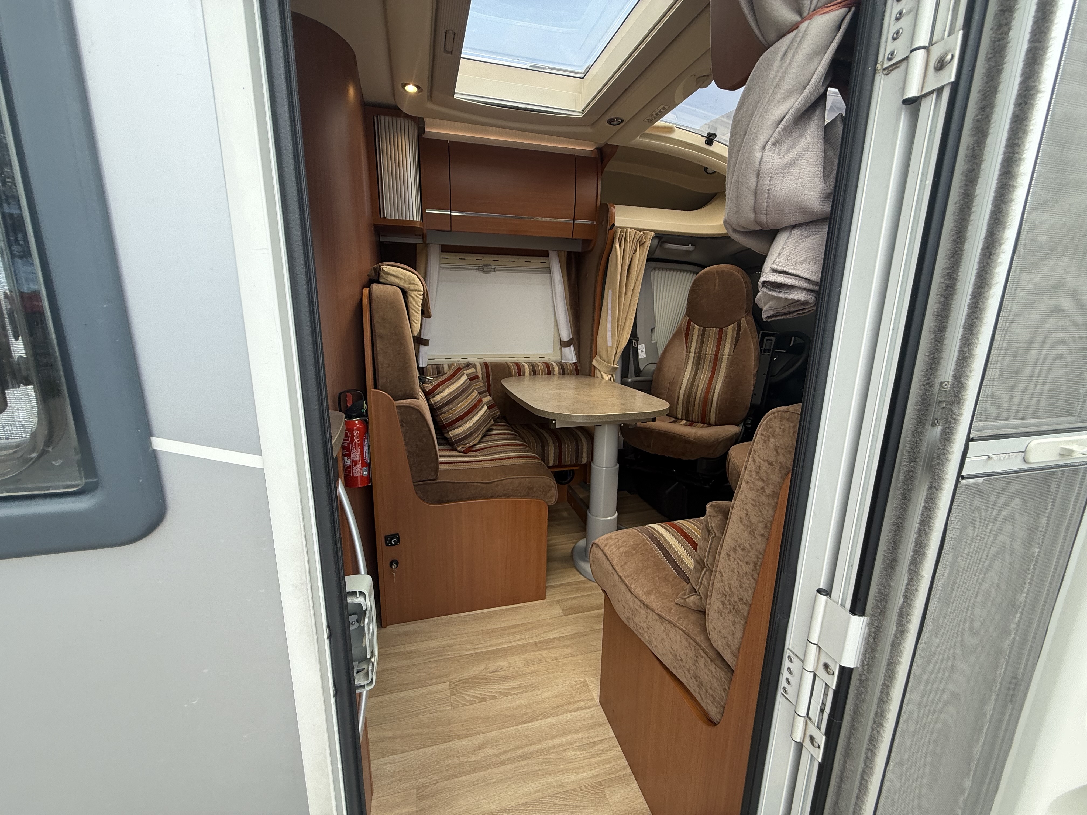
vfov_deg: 85.7
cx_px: 544
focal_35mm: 14
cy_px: 408
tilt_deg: -14.9
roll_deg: -2.1
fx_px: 440
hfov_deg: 102.1
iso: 64
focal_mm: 2.22
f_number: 2.2
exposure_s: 1/174
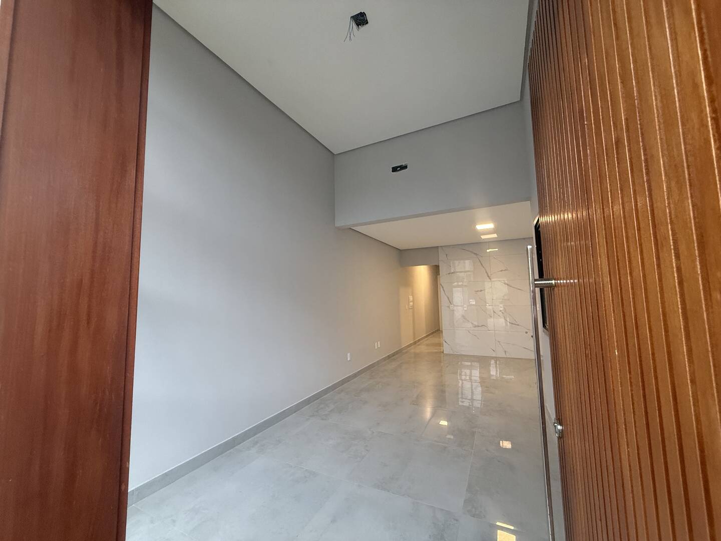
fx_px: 292
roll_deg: +0.8
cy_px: 270
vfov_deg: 85.7
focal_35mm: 14
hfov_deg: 102.1
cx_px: 360
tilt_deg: +5.5
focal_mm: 2.22
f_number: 2.2
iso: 400
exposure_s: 1/120
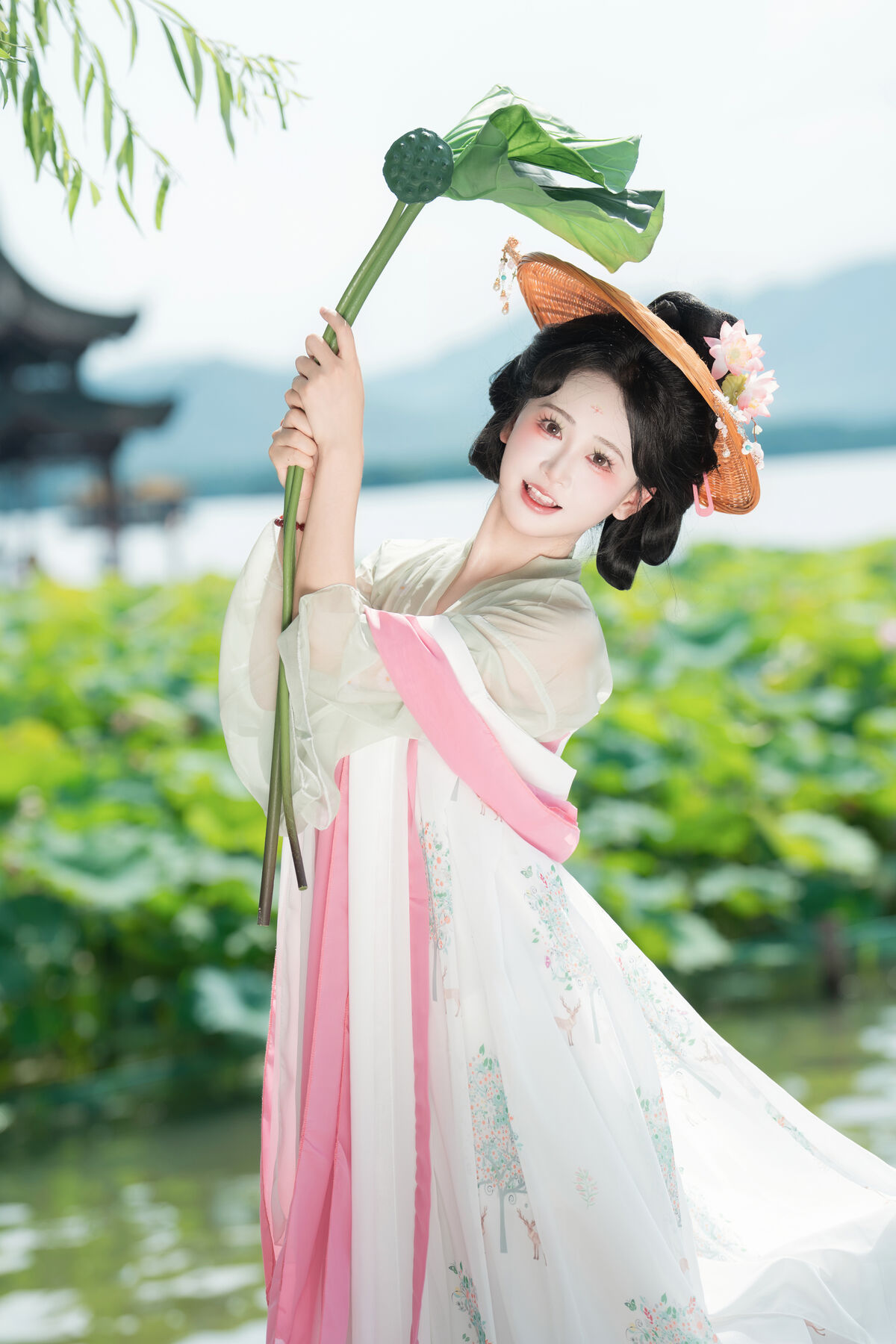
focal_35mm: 110
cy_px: 672
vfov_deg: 18.6
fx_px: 4106
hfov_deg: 12.5
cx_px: 448
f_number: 3.5
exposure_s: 1/500
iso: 100
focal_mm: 110
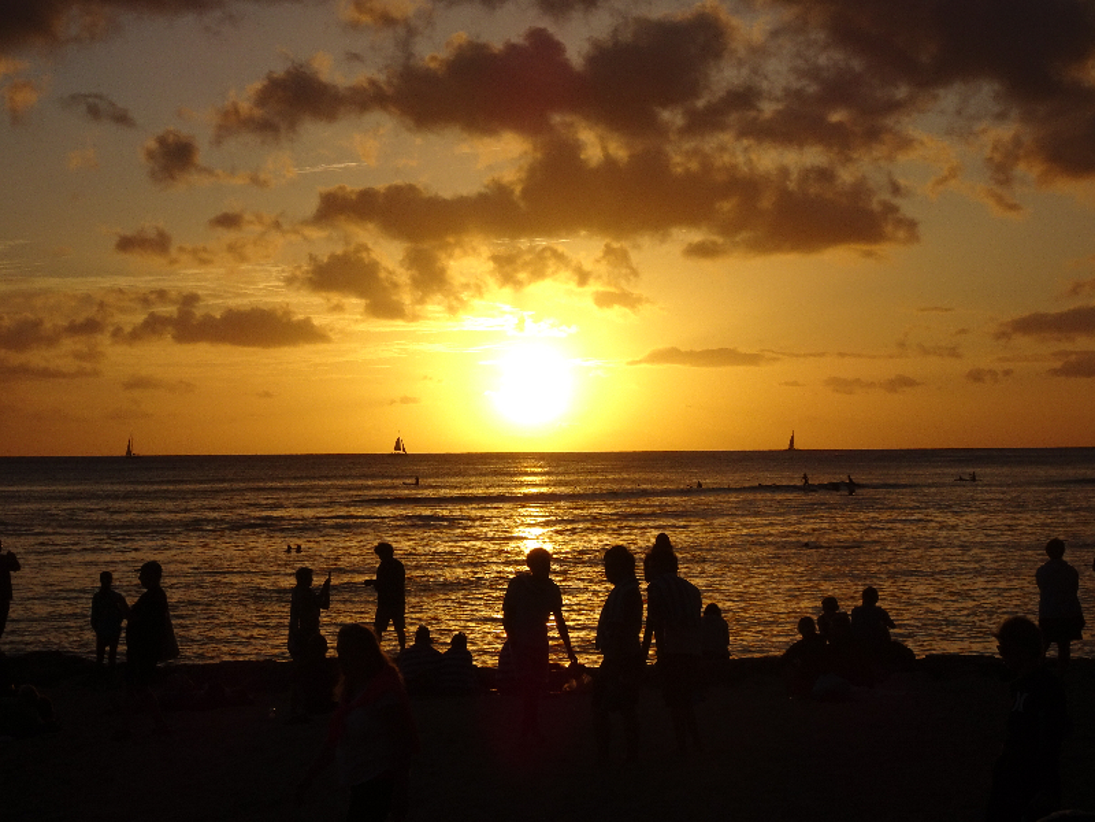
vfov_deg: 19.6
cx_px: 548
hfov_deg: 26.0
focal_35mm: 75
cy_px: 411
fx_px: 2372
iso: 80
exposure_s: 1/1250
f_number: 5
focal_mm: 12.87
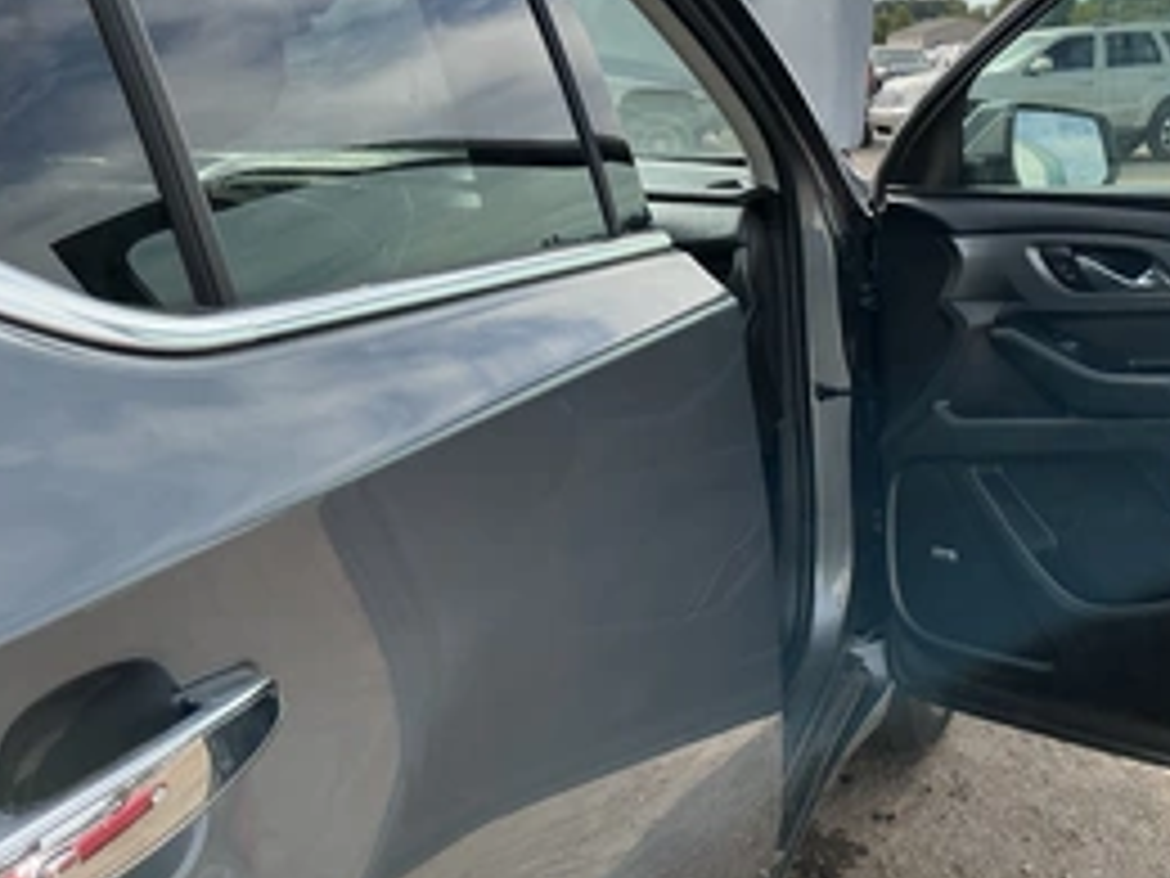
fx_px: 1453
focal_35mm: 43
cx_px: 837
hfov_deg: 42.8
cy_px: 284
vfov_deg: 33.3
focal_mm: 3
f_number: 1.8
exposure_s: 1/792
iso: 25
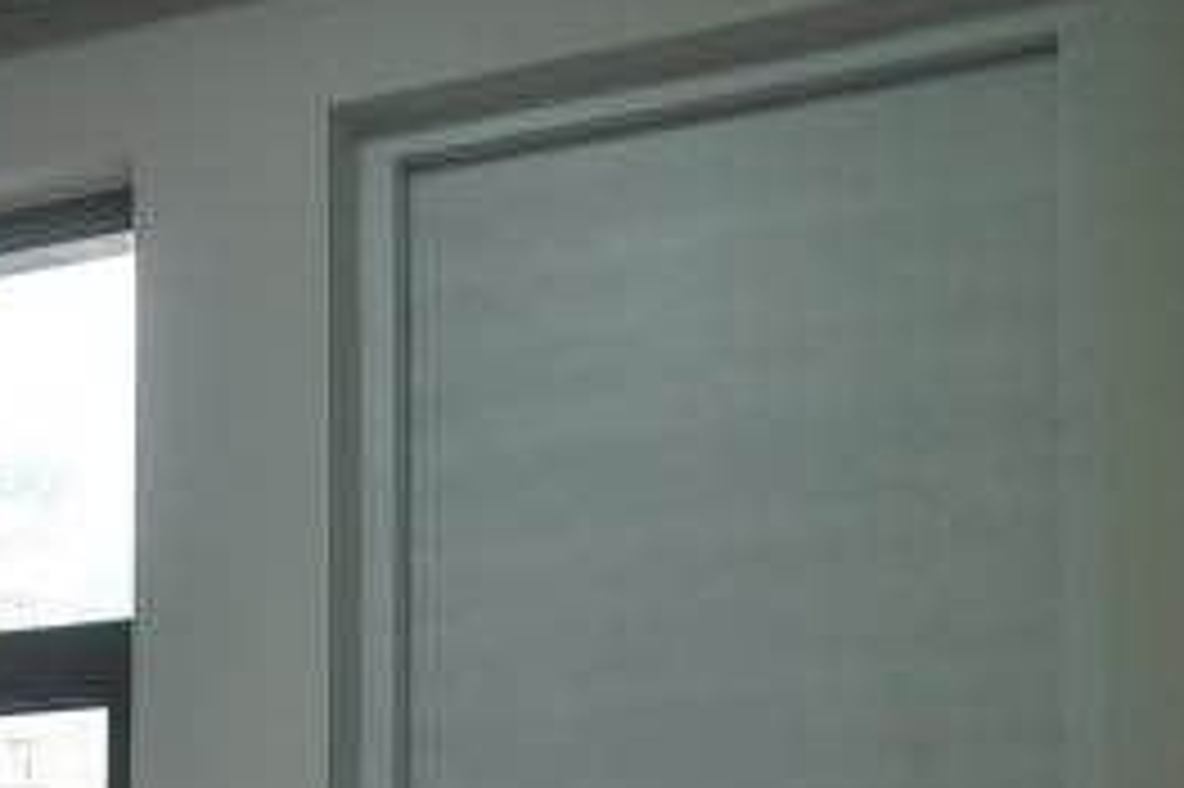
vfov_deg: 15.7
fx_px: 2695
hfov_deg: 21.2
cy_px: 1074
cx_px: -563
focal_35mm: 82
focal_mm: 18
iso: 450
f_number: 3.5
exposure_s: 1/20
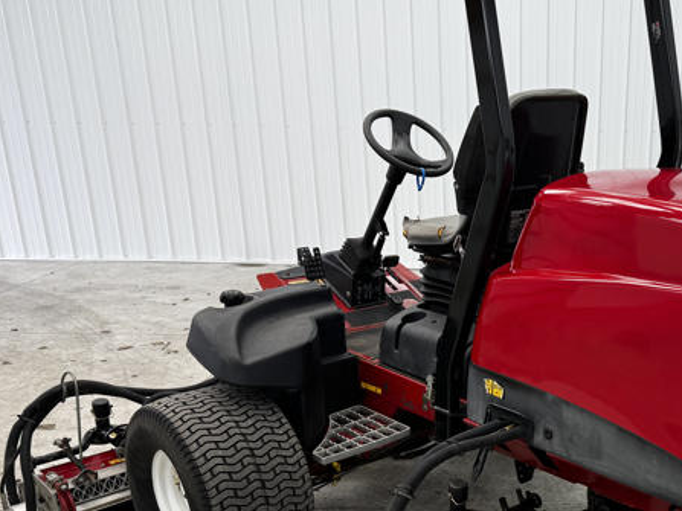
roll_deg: -1.4
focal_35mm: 43
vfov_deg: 32.7
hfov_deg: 42.1
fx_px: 847
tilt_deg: -20.8
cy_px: 407
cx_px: 534
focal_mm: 6.76
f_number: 1.78
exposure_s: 1/120
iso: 80
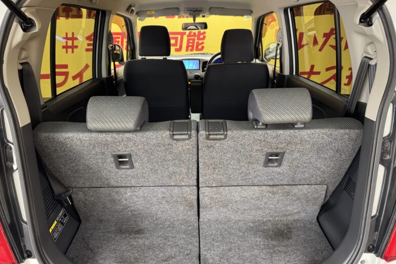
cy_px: 129
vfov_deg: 49.6
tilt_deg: -21.5
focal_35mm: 26
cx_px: 196
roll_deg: +1.3
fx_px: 286
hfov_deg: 69.4
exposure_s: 1/50
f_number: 1.78
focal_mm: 6.76
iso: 400
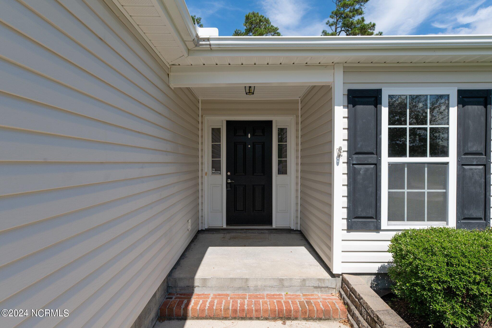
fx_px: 301
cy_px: 164
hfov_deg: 78.6
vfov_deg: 57.2
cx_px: 246
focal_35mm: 22
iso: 400
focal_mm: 22
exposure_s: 1/1000
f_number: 9
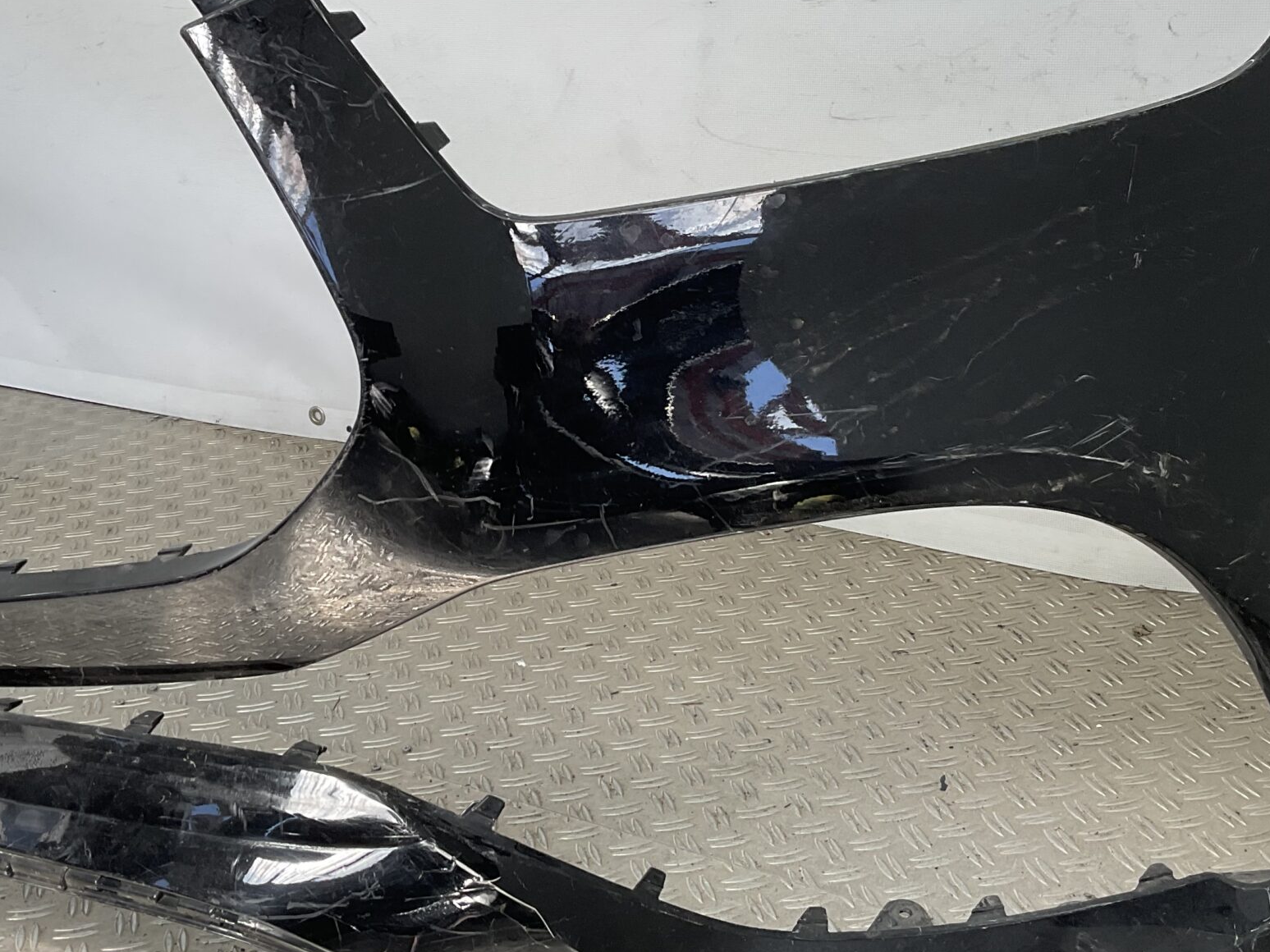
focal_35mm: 48
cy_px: 436
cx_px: 617
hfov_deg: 39.7
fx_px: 1761
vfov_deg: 30.2
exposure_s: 1/185
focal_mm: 3
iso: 16
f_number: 1.8
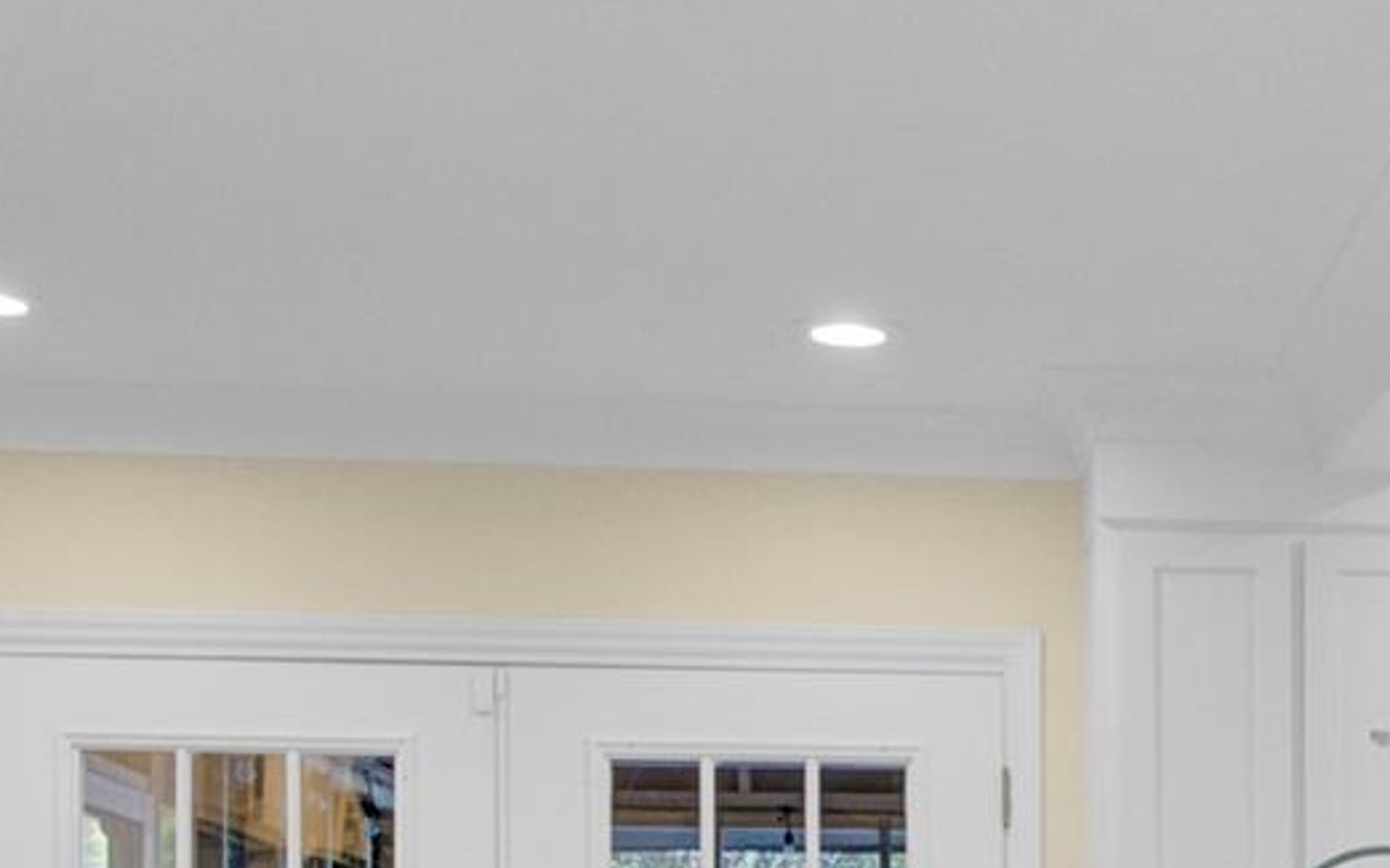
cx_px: 1238
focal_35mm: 64
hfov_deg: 30.6
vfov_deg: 18.9
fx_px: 2424
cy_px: 1121
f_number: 9
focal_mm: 16
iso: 800
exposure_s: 1/15
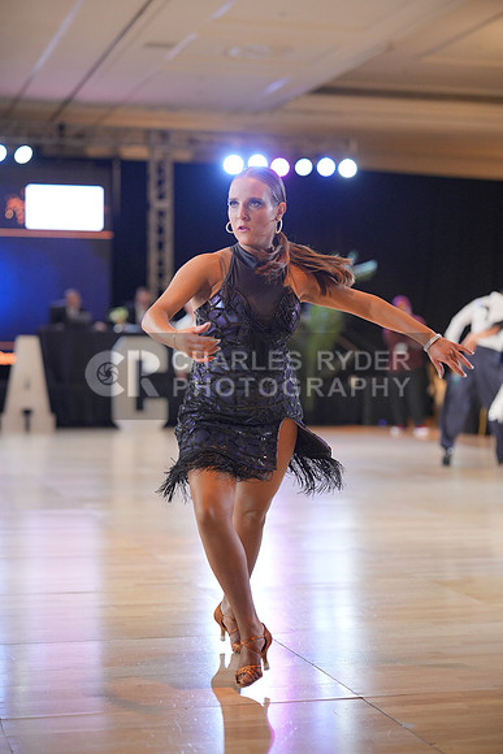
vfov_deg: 30.1
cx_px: 252
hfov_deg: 20.3
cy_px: 377
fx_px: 1403
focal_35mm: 67
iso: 2000
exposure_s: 1/500
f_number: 2
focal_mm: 67
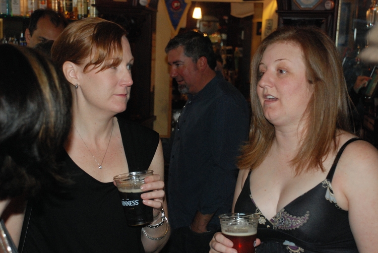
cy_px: 126
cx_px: 189
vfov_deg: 19.0
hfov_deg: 28.0
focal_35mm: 72
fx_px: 757
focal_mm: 48
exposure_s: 1/60
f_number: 5.6
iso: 1600
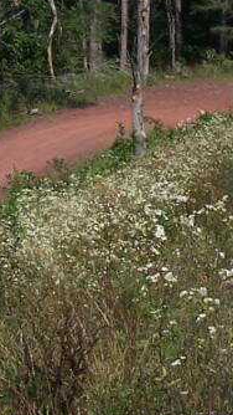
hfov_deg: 7.1
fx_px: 1855
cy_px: 83
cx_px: 294
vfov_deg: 12.7
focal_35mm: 169
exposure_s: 1/640
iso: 80
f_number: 5.6
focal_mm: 6.3
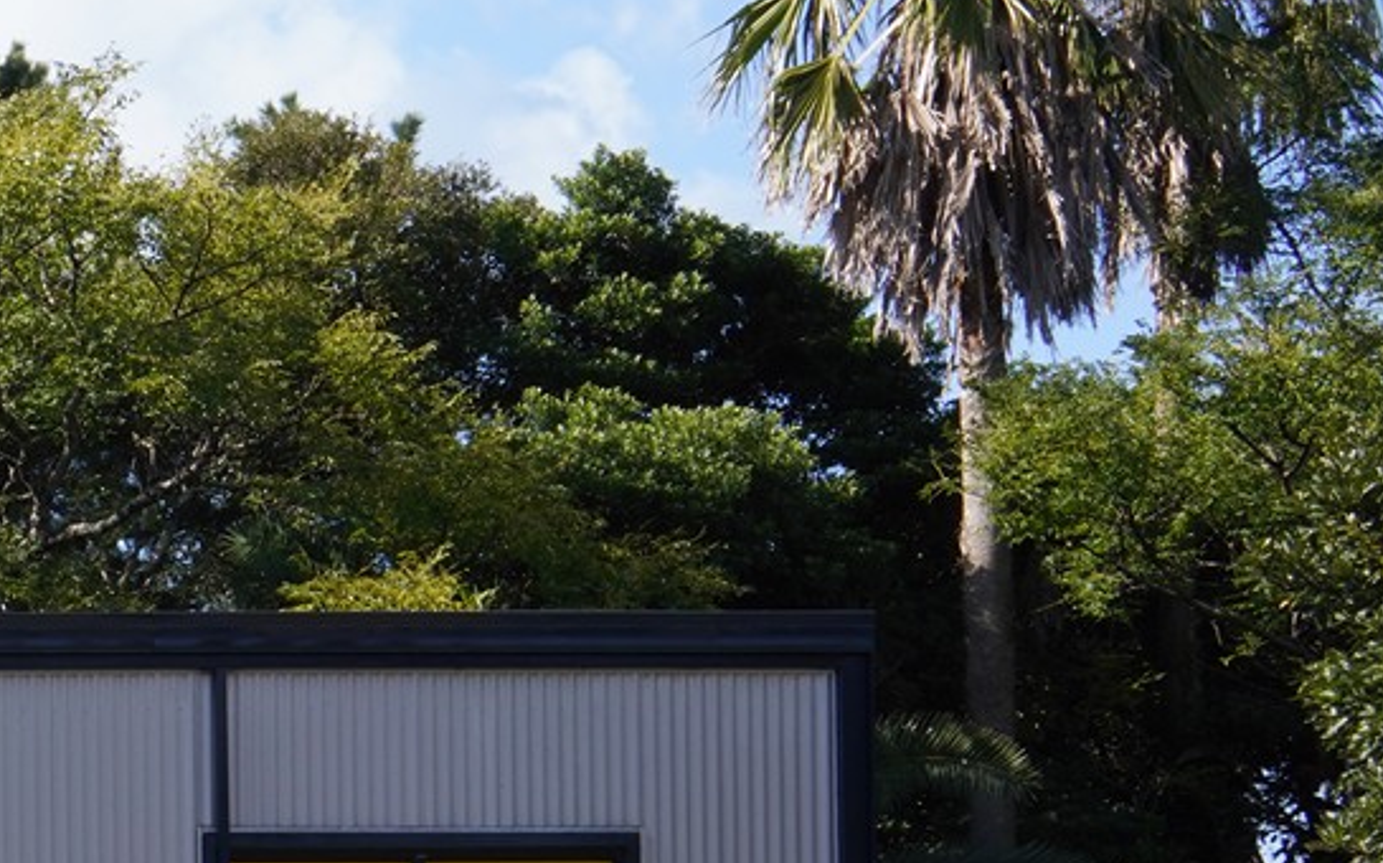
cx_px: -1124
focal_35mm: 131
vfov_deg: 9.8
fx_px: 4935
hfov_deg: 14.1
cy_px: 1064
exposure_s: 1/100
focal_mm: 35
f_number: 18
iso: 400
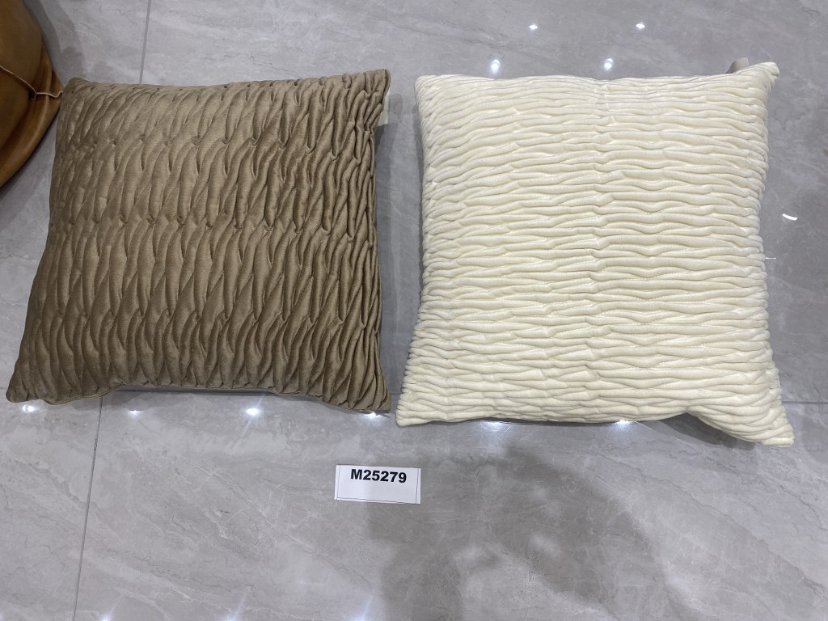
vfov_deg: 53.1
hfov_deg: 67.3
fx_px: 622
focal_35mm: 26
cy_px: 310
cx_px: 414
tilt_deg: -78.4
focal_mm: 4.25
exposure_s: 1/100
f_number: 1.8
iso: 40
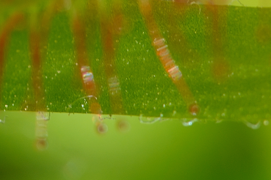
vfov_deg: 1.8
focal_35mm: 777
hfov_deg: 2.6
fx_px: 5849
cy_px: -97
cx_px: -112
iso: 100
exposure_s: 1/90
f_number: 4.8
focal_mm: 150
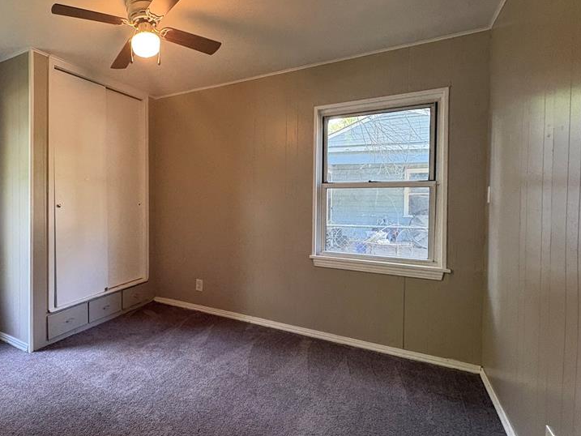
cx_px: 169
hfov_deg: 77.5
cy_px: 206
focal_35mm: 20
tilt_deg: -0.5
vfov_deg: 65.9
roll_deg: +0.1
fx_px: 336
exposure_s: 1/60
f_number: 2.2
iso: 320
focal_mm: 2.22
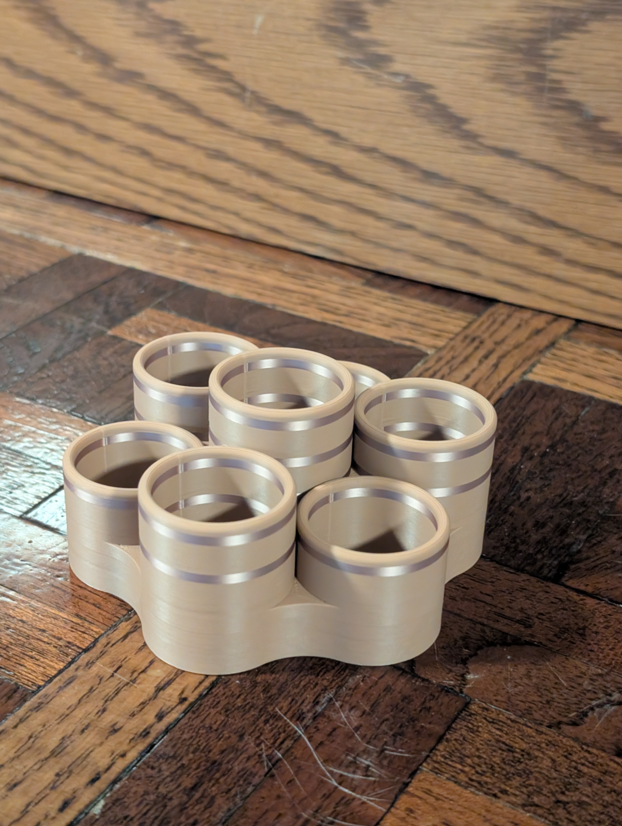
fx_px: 1171
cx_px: 311
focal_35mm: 49
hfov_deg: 29.7
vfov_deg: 38.9
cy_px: 413
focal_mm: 6.9
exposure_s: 1/40
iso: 1254
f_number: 1.68
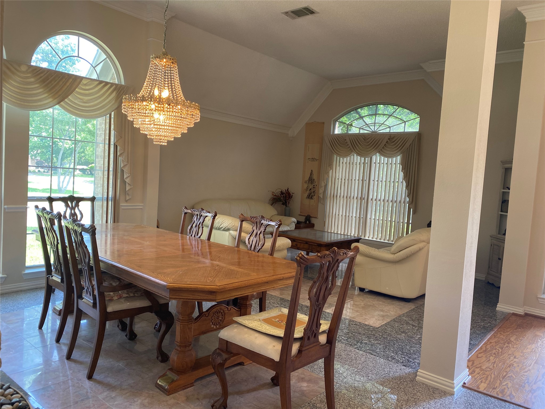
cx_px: 272
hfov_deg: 67.3
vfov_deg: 53.1
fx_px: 409
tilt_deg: -4.5
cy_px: 204
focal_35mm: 26
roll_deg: -2.4
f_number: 1.8
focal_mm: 4.25
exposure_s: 1/60
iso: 64
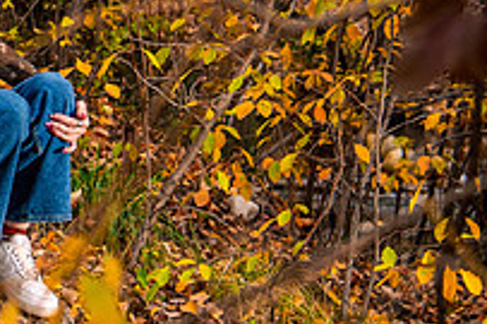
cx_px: -120
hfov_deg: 9.5
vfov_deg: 6.4
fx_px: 2879
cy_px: 56
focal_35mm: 213
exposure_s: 1/100
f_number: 4.5
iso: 1000
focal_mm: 55
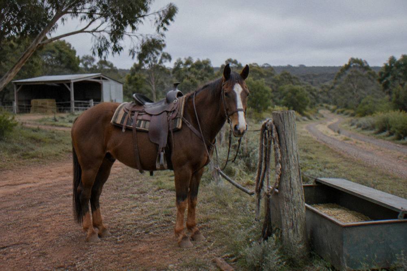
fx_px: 1187
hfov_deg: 19.5
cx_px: 204
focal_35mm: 105
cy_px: 136
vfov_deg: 13.0
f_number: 9
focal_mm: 105
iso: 320
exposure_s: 1/250
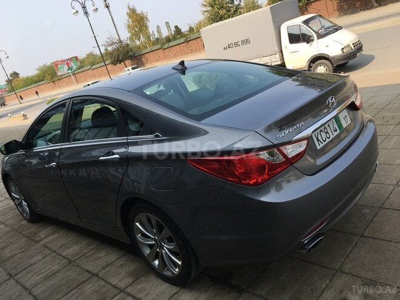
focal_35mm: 29
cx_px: 200
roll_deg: +18.0
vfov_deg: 48.2
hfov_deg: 61.7
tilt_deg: -17.5
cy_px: 150
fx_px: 335
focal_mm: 4.15
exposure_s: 1/718
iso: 25
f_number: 2.2
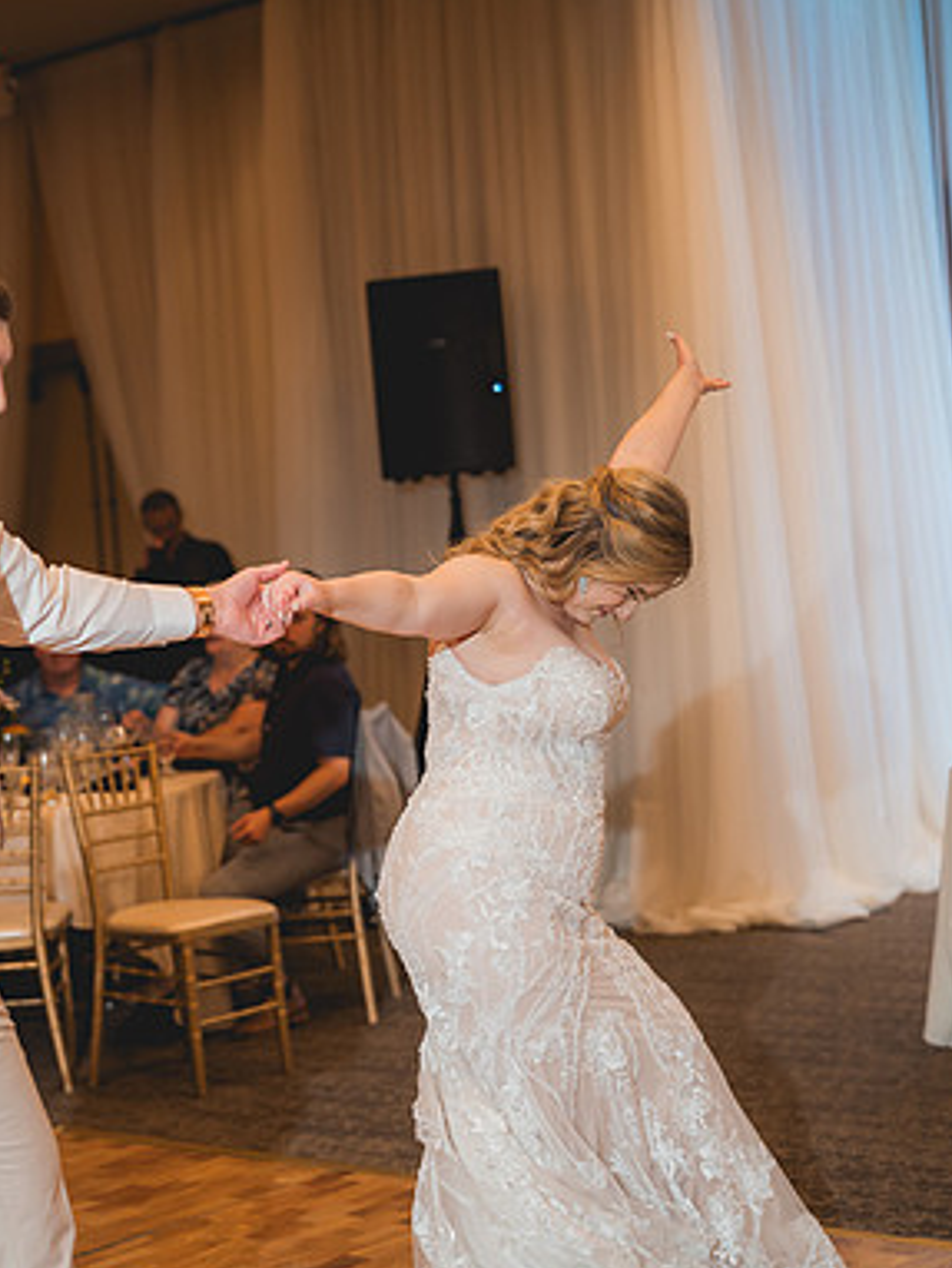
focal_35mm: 73
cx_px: 133
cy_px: 636
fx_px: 2674
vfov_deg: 26.7
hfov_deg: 19.9
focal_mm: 50
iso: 1250
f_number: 2
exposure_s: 1/200
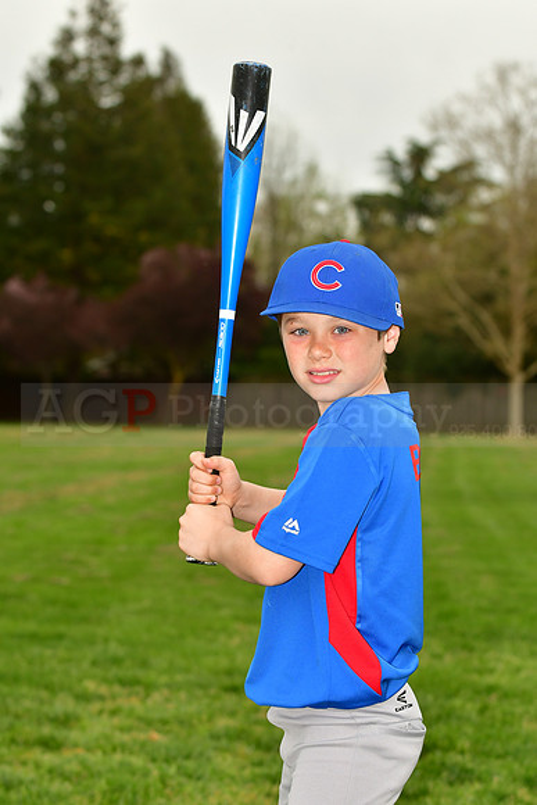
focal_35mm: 120
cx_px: 268
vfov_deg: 17.1
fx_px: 2683
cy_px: 402
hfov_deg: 11.4
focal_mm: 80
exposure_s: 1/1000
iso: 400
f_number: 5
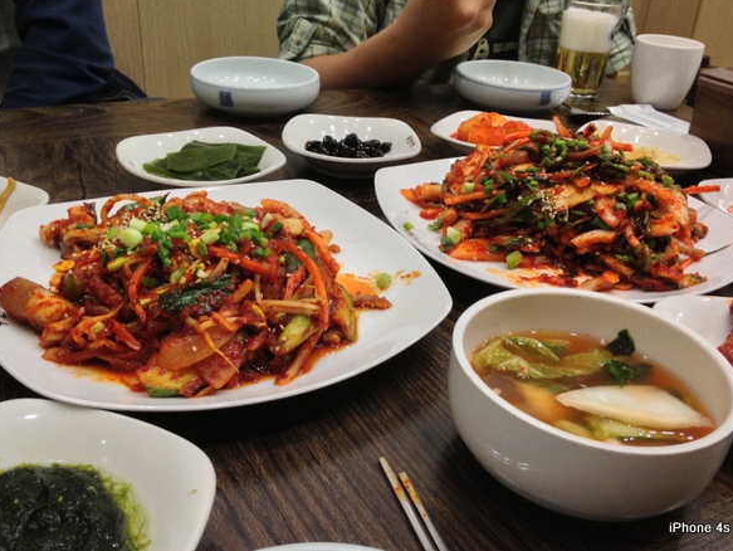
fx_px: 763
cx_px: 373
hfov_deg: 51.3
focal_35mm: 36
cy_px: 269
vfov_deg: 39.7
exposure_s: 1/20
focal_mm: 4.28
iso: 100
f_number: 2.4
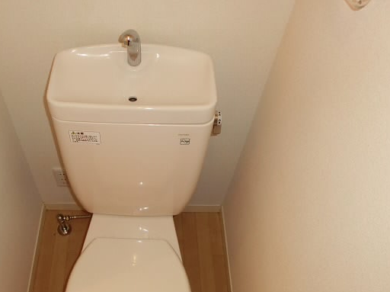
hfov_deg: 53.4
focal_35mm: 34
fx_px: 383
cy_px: 193
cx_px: 144
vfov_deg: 41.2
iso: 400
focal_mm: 4.24
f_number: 3
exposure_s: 1/60
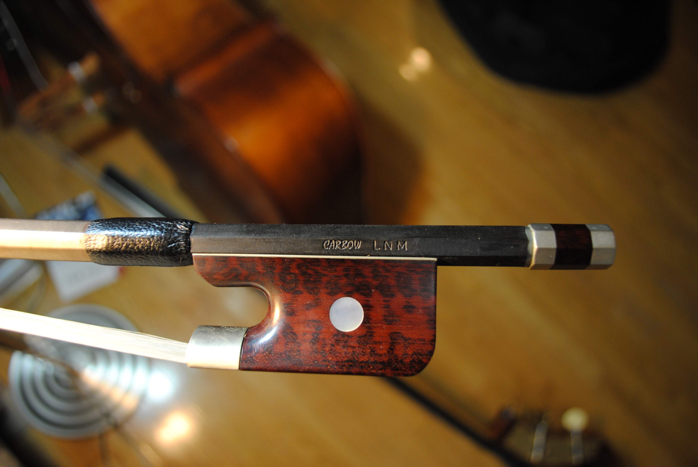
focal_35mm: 27
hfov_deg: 67.3
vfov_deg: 48.0
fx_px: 524
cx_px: 349
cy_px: 234
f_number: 3.5
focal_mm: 18
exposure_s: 1/30
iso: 280
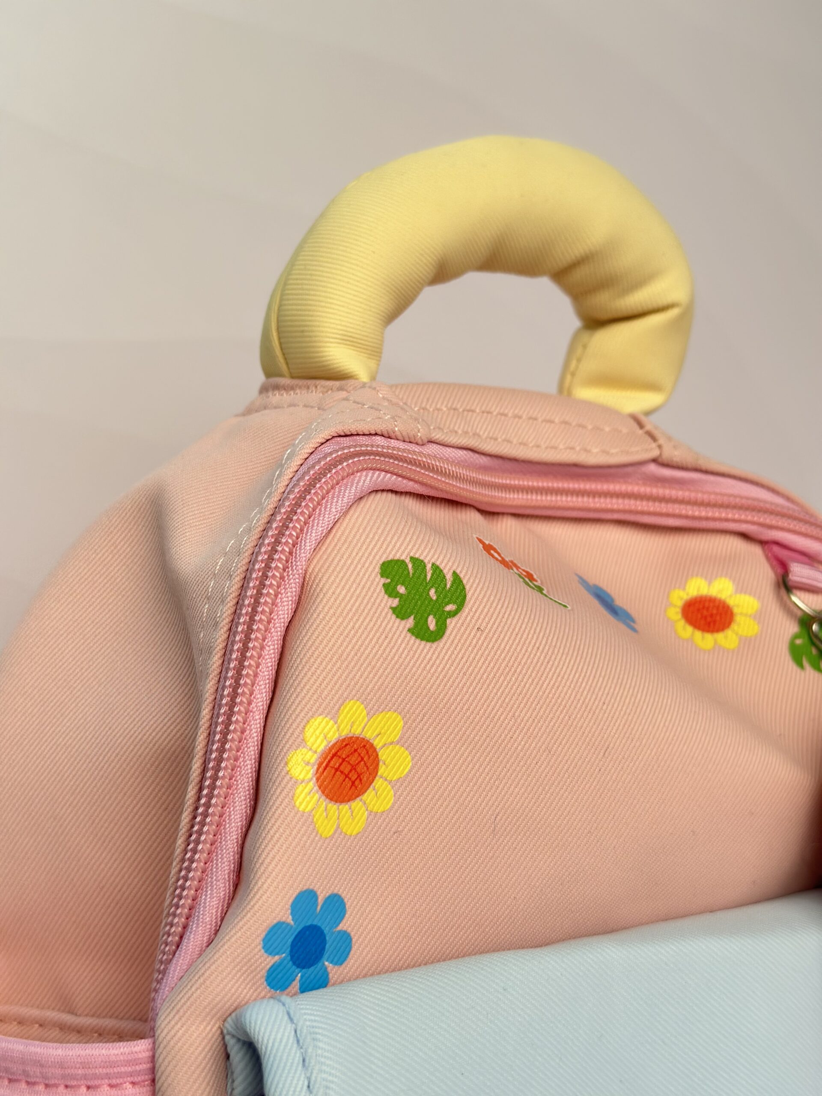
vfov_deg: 39.7
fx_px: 1520
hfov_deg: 30.3
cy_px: 548
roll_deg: -0.7
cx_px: 411
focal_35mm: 48
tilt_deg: -1.7
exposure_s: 1/174
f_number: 1.78
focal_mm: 6.86
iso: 80
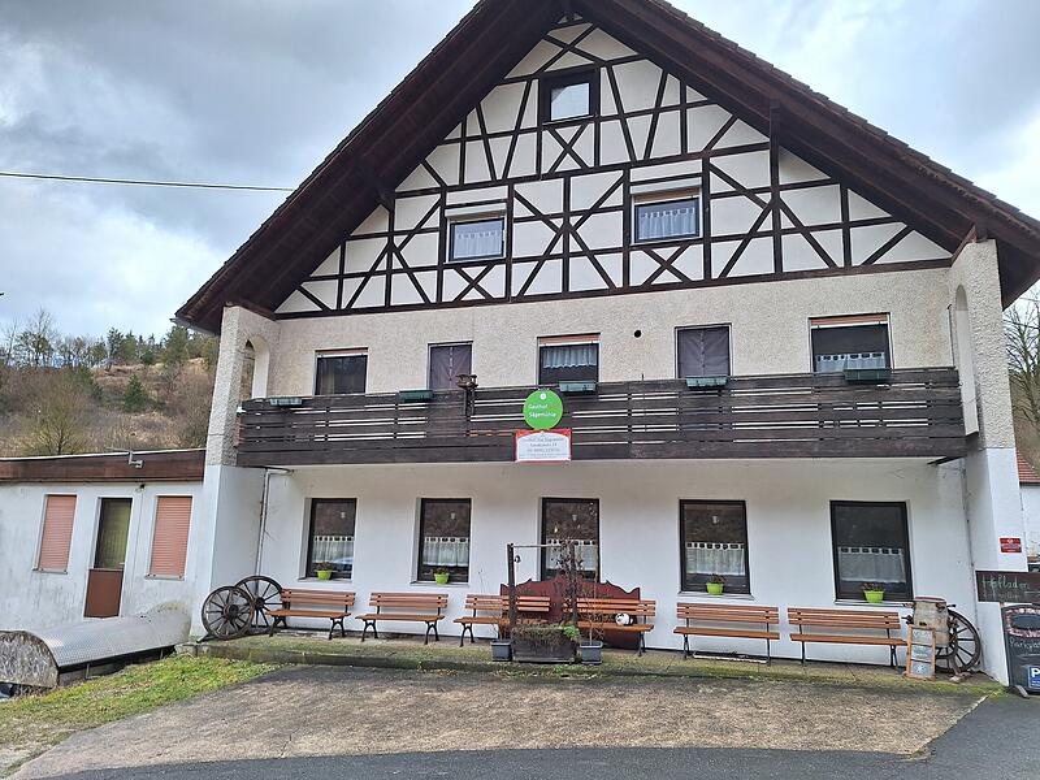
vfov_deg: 58.9
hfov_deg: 73.9
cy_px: 390
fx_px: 691
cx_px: 520
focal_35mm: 23
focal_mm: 5.54
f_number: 1.8
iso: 40
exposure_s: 1/216
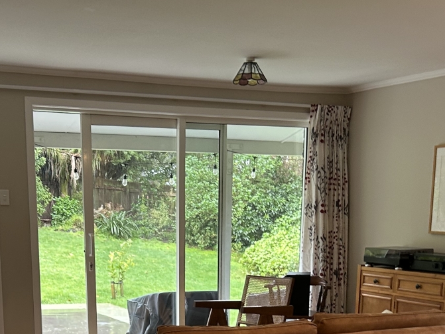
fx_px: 797
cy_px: 381
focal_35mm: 62
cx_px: 166
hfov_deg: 31.1
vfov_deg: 22.2
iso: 100
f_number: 1.5
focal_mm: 5.7
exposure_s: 1/50
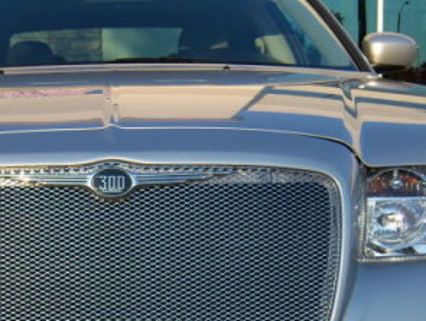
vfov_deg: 18.6
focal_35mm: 78
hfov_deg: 24.7
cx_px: 104
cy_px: 291
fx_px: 961
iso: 80
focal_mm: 7.5
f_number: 2.8
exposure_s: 1/500
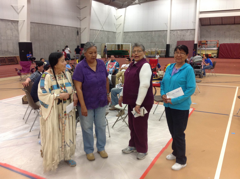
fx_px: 242
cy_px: 90
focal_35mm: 35
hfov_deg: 52.7
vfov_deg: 40.6
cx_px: 120
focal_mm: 4.28
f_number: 2.4
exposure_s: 1/15
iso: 125
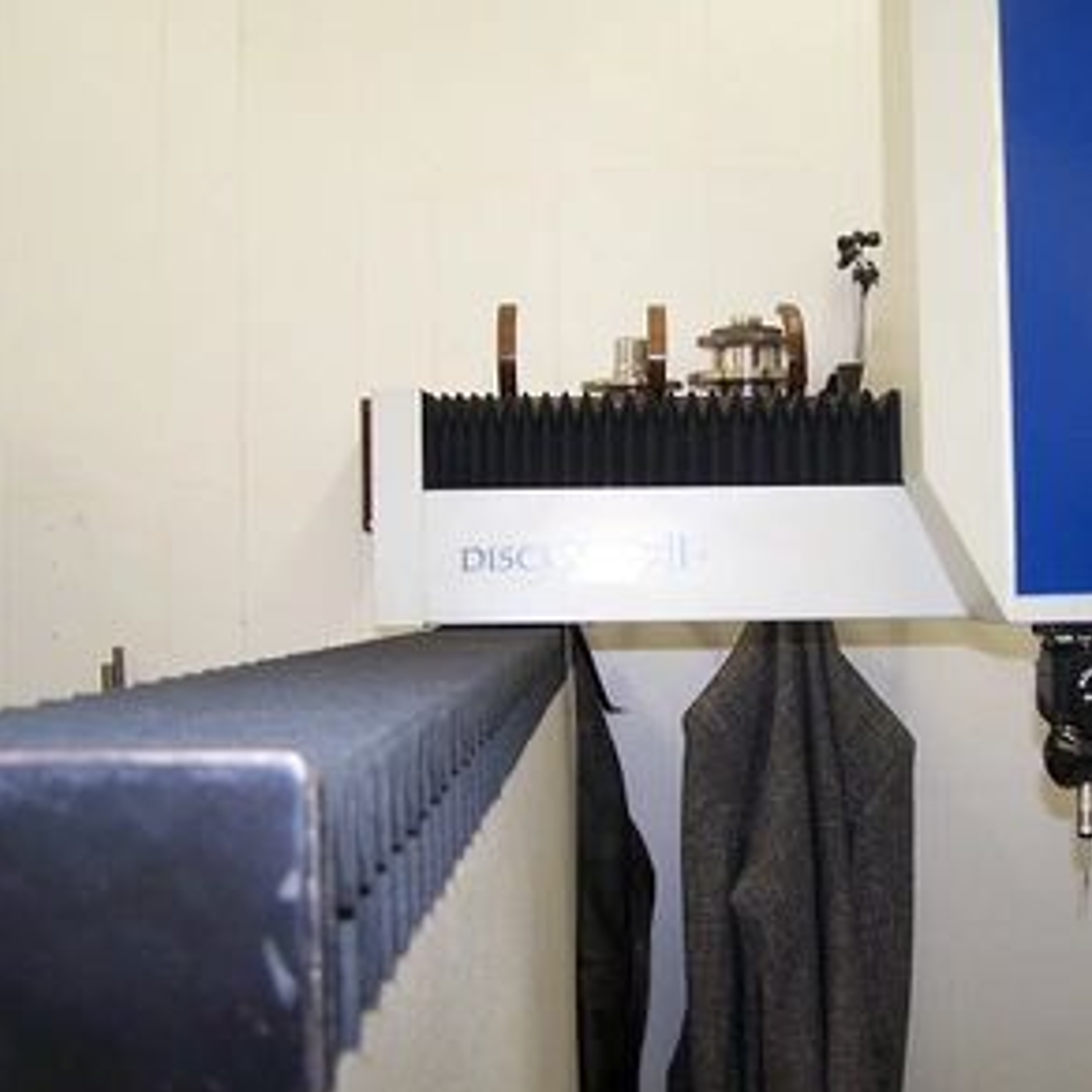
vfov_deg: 36.8
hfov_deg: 36.4
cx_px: 740
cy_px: 553
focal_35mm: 46
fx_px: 1642
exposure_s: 1/60
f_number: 2.8
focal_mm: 6.3
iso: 140
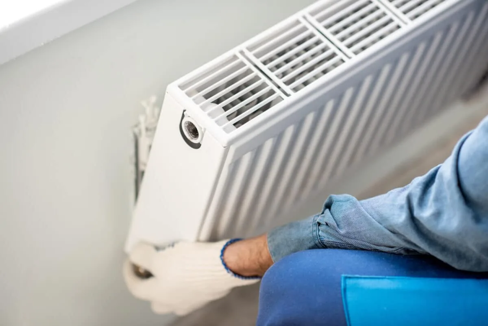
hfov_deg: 23.9
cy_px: 163
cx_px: 244
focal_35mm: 85
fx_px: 1153
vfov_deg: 16.1
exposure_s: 1/500
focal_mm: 85
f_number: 2.2
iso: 500
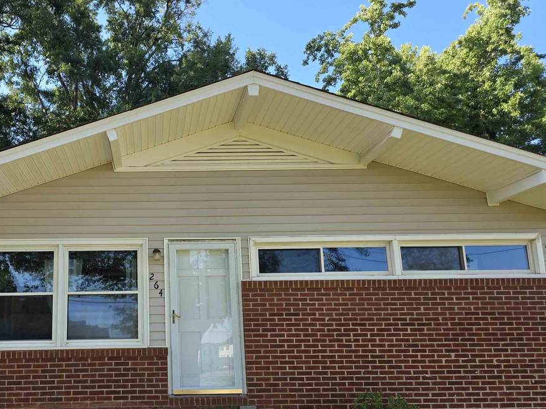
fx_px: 536
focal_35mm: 34
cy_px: 261
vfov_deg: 41.4
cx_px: 158
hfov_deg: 52.3
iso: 80
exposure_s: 1/1272
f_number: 1.7
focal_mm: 6.3
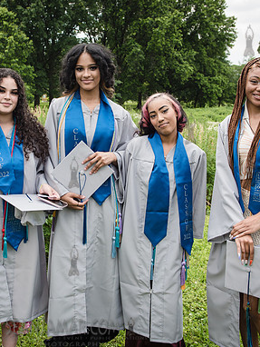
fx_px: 520
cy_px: 151
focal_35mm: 52
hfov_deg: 27.8
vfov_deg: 36.7
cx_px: 78
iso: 200
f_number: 5.6
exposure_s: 1/500
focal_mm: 31
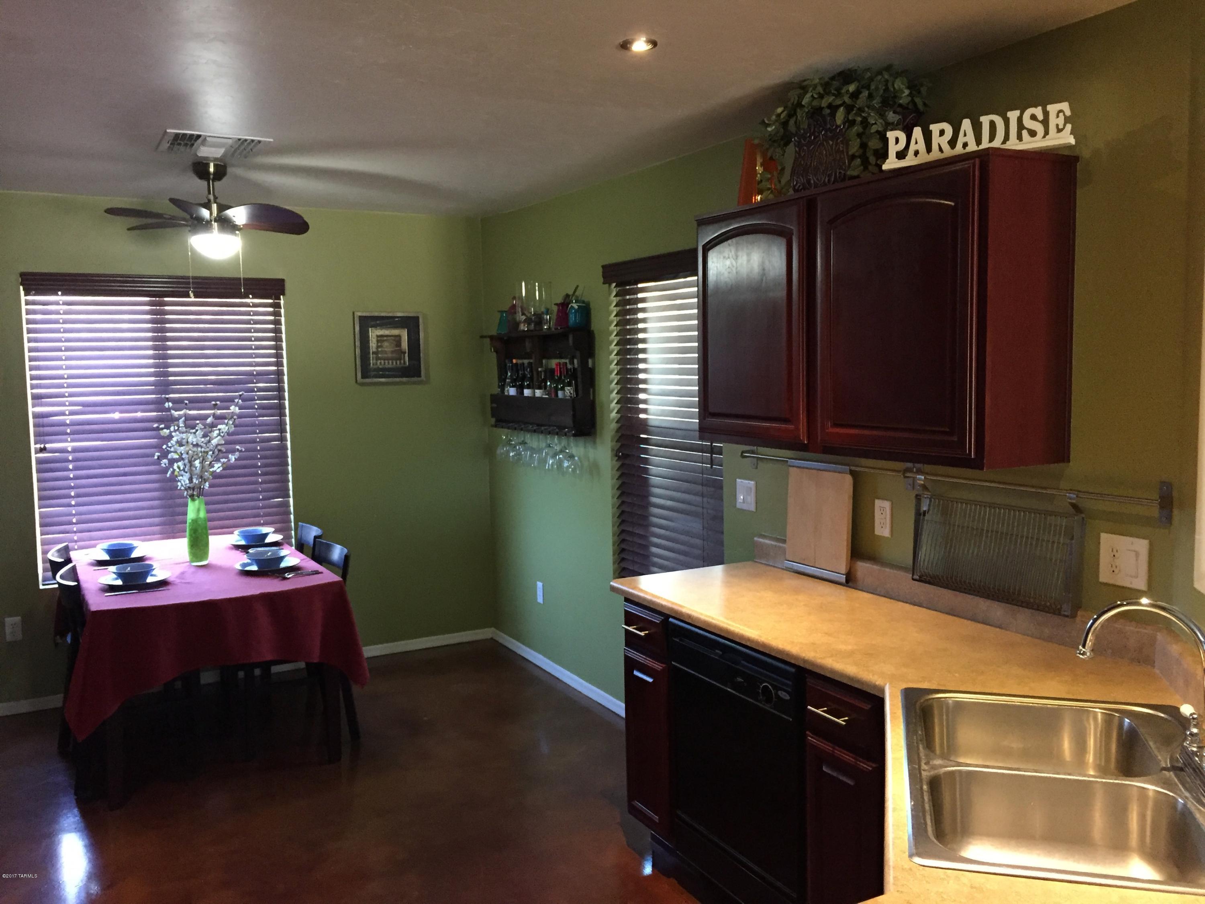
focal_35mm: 29
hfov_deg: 61.7
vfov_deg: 48.2
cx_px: 602
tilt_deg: -5.8
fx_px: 1010
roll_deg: +1.6
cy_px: 452
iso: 250
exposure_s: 1/30
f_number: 2.2
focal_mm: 4.15
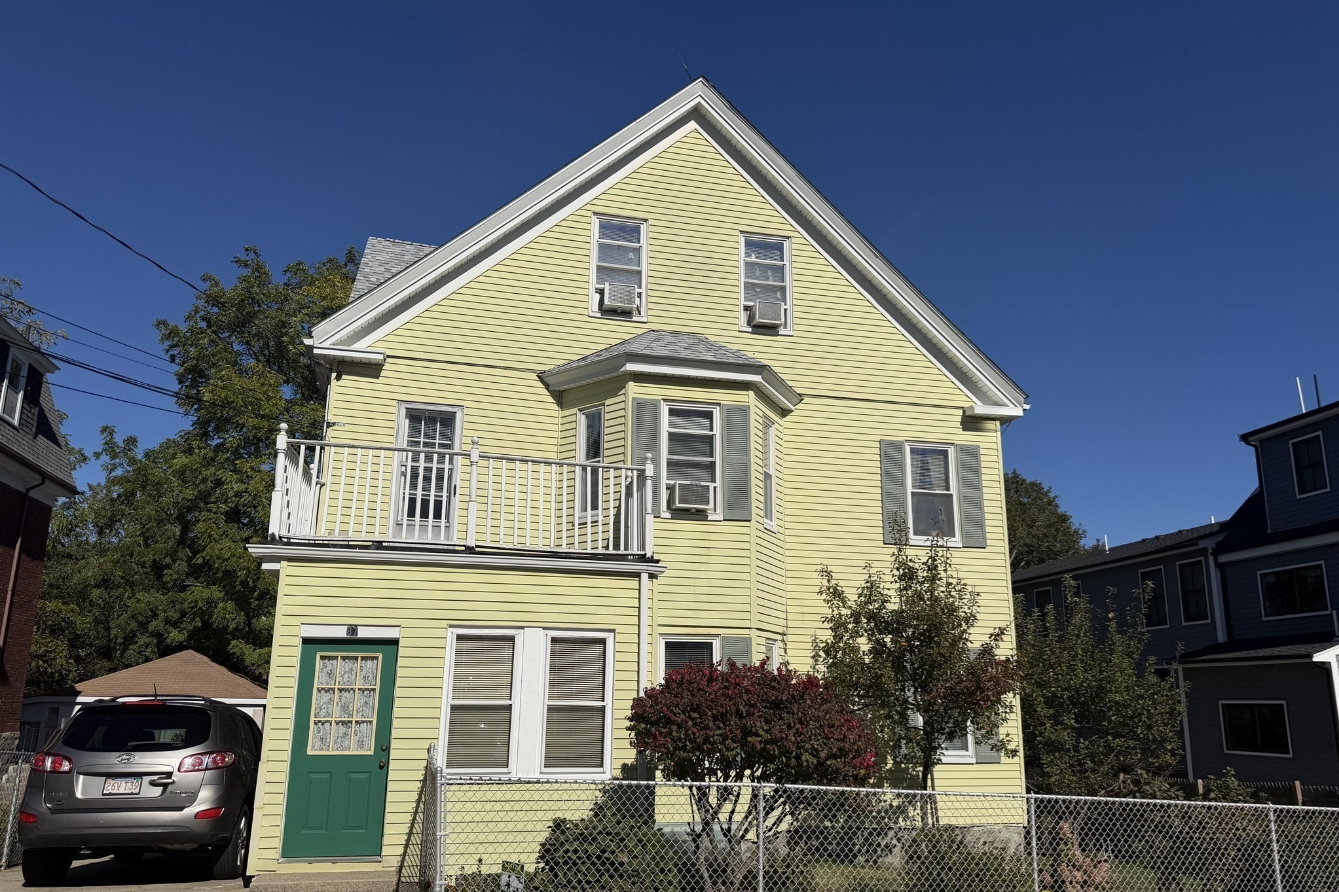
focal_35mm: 25
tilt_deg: +11.1
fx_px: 930
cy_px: 493
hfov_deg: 71.5
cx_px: 669
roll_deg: +0.1
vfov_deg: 51.2
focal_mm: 6.76
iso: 80
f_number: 1.78
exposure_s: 1/14286
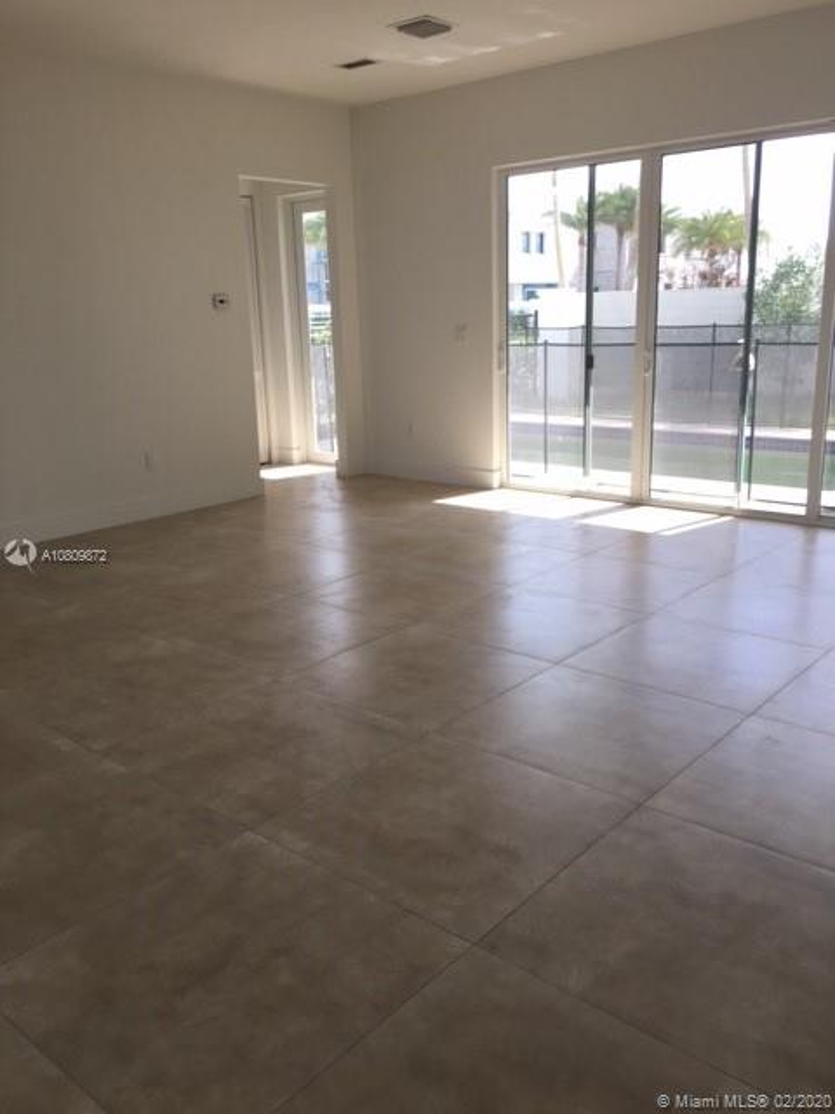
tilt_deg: -14.6
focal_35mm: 29
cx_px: 418
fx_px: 933
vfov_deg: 61.7
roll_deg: +1.3
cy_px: 557
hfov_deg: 48.2
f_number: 2.2
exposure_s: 1/60
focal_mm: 4.15
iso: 32
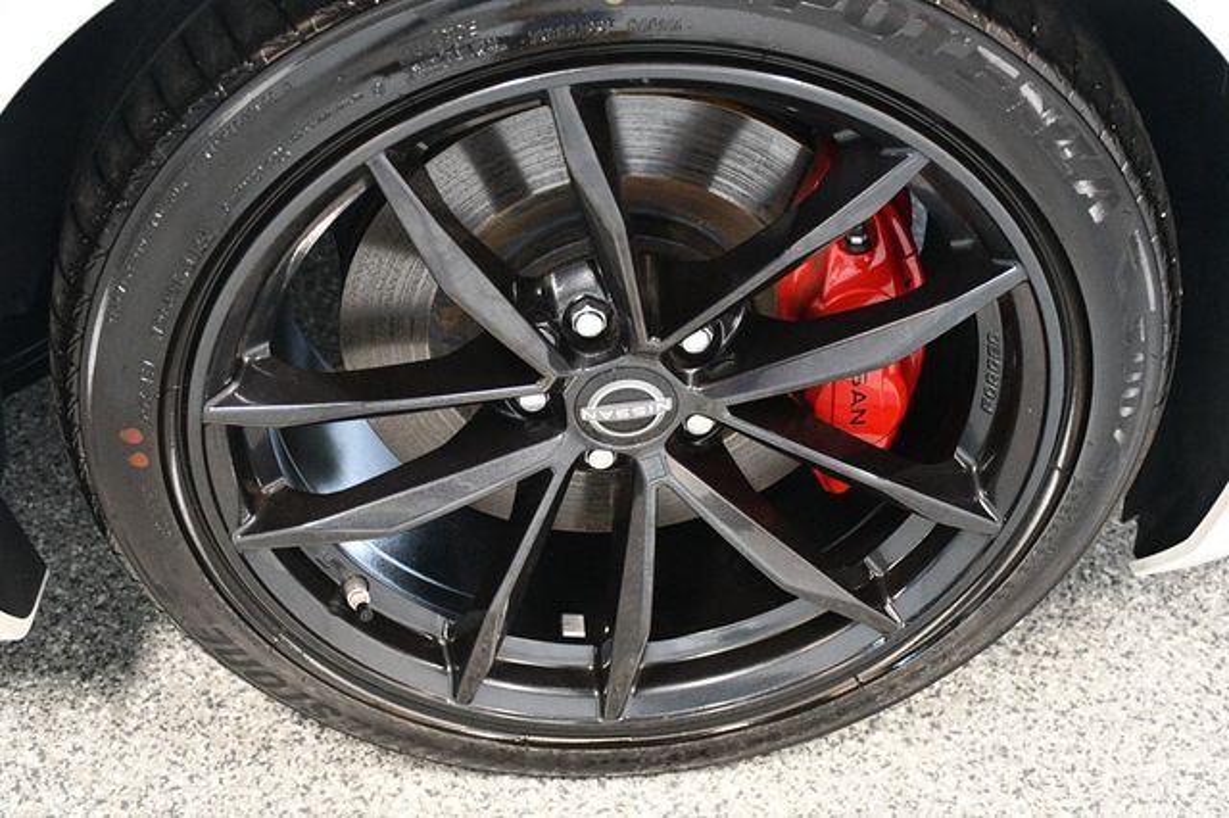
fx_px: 1945
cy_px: 409
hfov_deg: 35.1
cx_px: 614
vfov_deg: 23.8
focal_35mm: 57
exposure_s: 1/60
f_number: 4.2
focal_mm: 38
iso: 6400
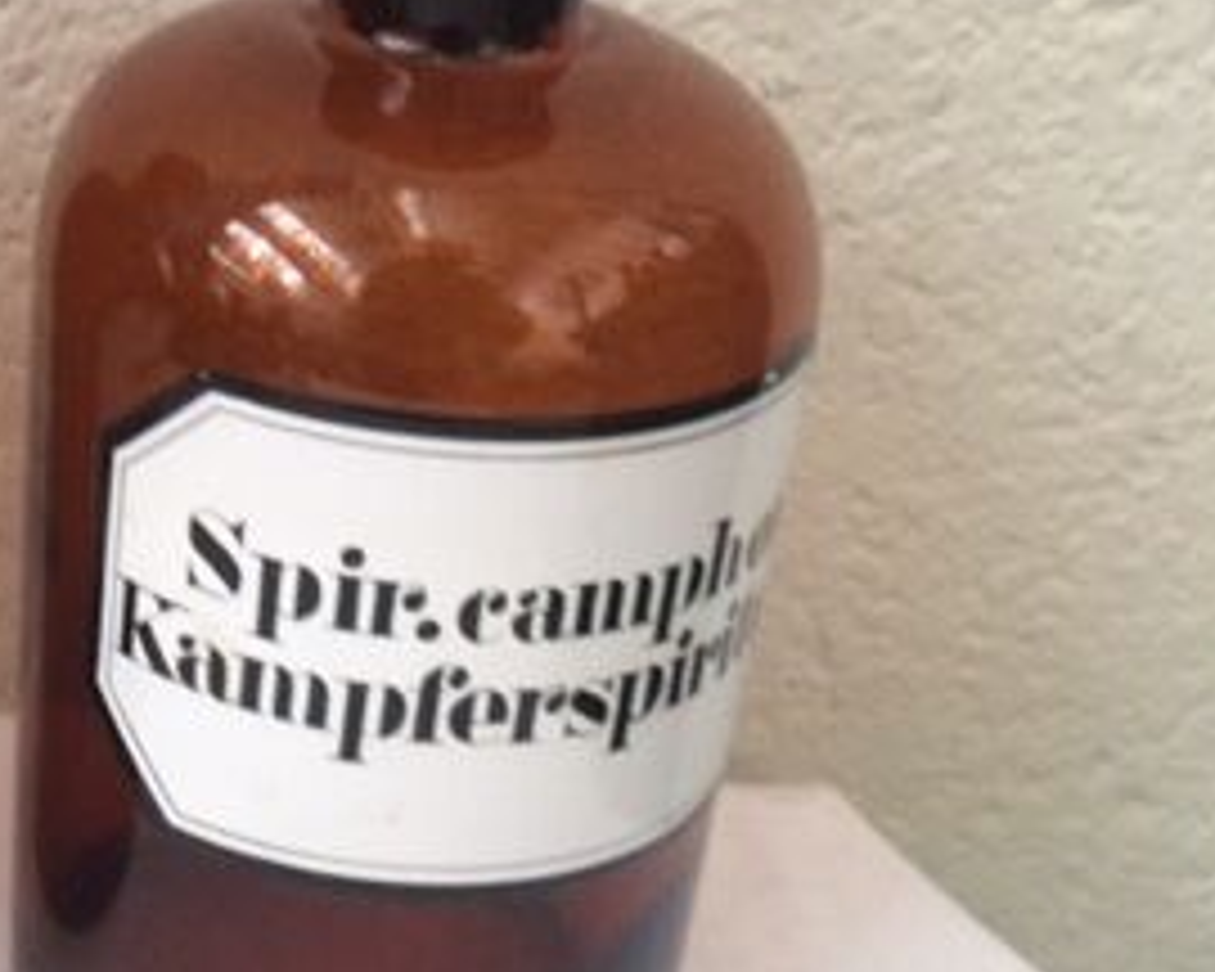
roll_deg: -1.5
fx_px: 2409
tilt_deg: -26.6
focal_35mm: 67
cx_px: -27
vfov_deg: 22.8
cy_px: 369
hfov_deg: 26.6
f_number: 2.2
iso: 160
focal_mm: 4.15
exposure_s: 1/33
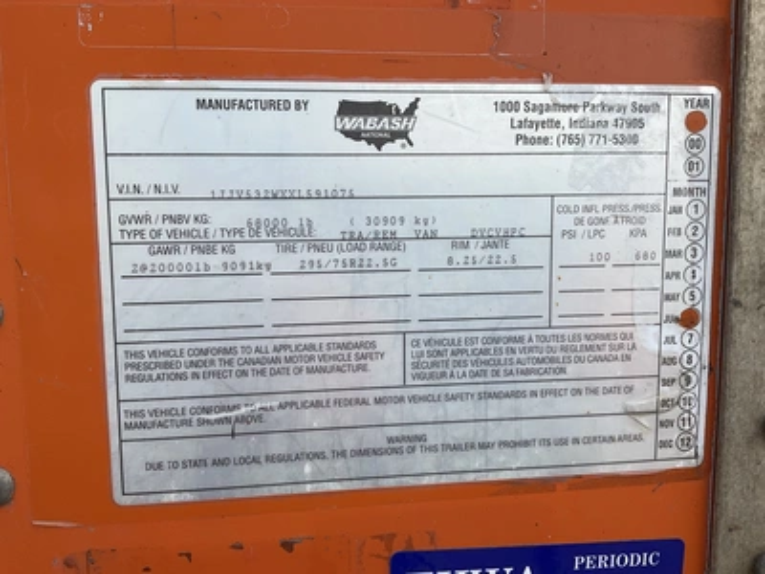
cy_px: 287
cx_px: 382
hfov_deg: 61.7
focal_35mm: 29
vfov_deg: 48.2
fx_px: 641
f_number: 1.8
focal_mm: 3
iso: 25
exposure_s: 1/1015
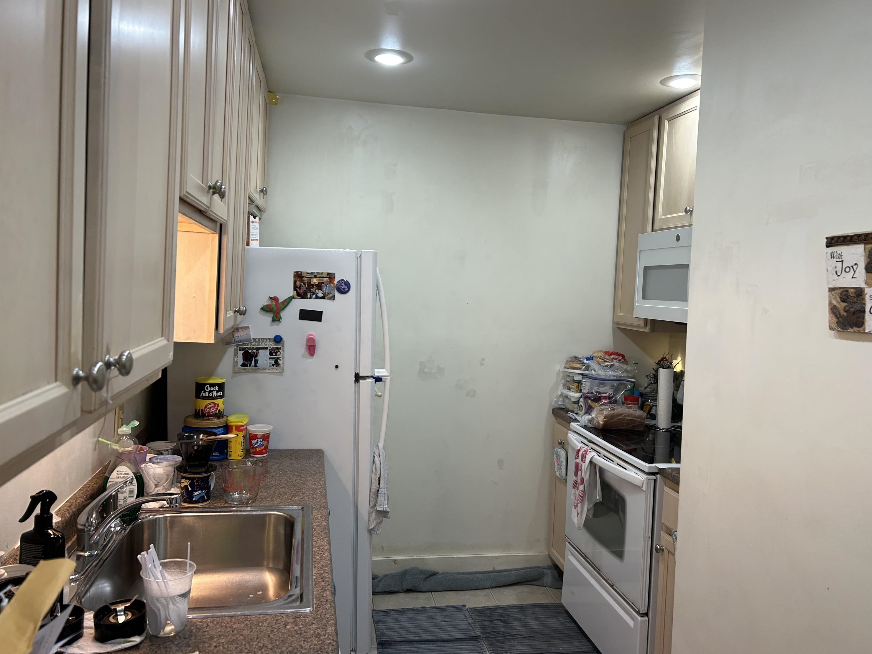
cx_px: 436
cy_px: 321
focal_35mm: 27
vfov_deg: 51.4
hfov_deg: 65.3
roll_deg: -2.2
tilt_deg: -3.5
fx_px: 680
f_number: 1.5
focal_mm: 5.7
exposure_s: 1/120
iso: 64
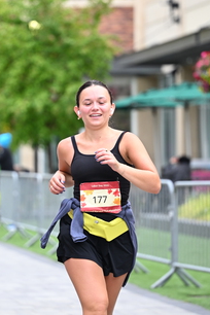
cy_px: 129
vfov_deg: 9.9
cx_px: 46
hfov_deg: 6.6
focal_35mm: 207
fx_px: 1811
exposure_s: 1/1600
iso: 640
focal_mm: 115
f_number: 2.8
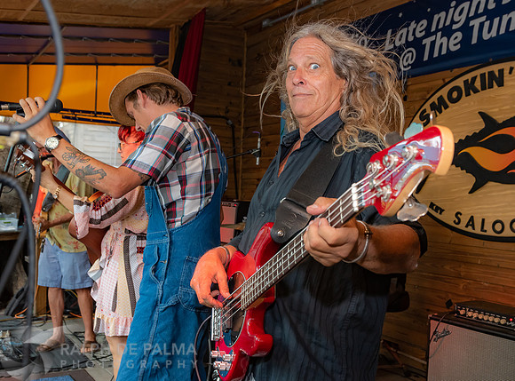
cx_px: 306
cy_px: 204
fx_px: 583
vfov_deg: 36.1
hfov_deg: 47.4
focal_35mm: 39
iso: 800
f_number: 5.6
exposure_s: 1/160
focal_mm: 28
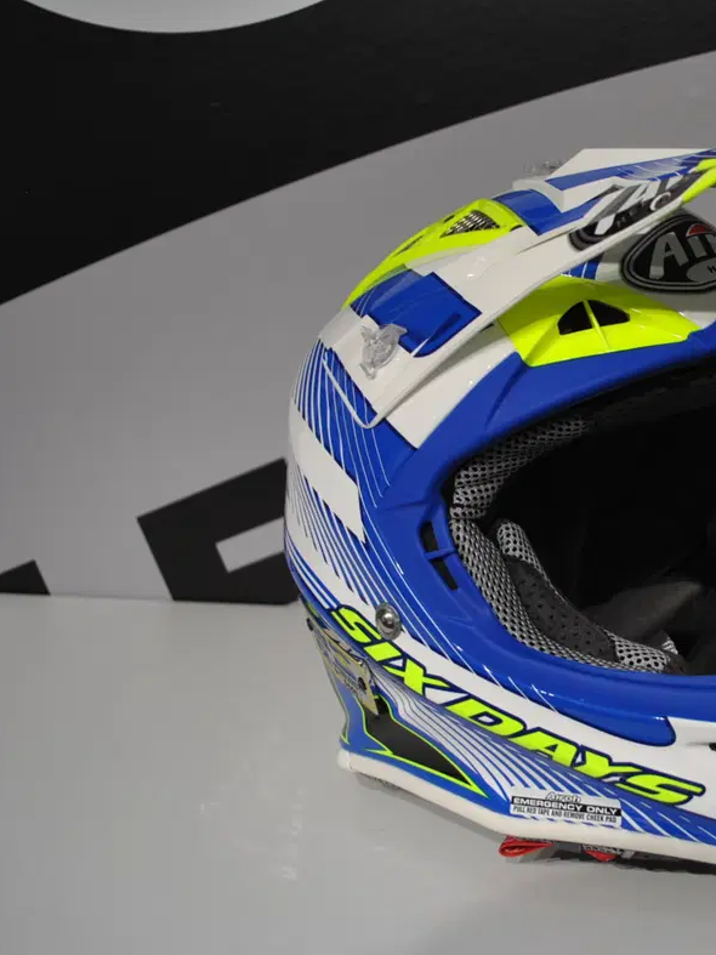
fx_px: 1214
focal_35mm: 44
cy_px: 471
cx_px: 685
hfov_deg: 30.9
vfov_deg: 43.0
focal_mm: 20
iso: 200
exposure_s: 1/40
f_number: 3.8
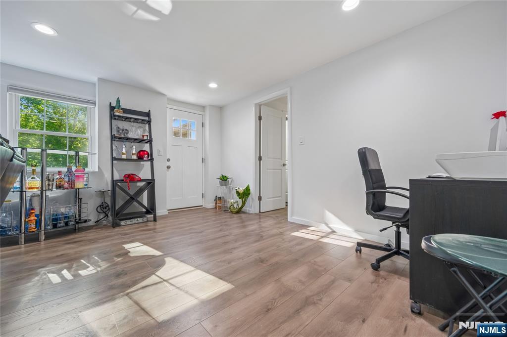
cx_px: 254
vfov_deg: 81.2
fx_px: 197
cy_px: 168
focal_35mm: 14
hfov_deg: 104.3
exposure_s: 1/8
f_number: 5.6
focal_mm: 9.4
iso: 160
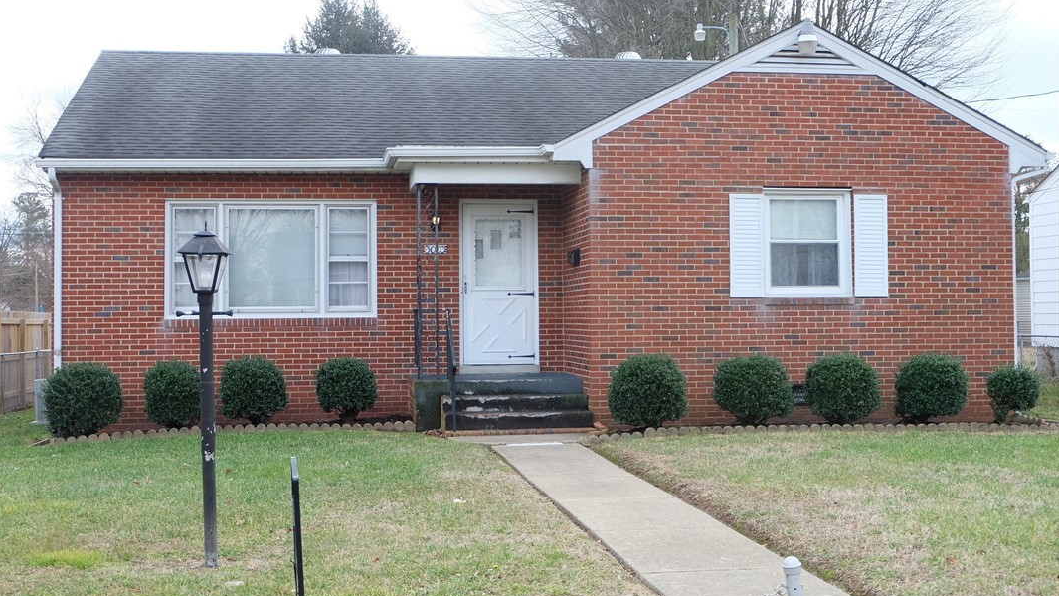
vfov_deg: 25.4
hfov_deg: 43.7
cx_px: 521
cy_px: 278
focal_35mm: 47
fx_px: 1320
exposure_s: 1/350
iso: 400
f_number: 4.7
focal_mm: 29.5
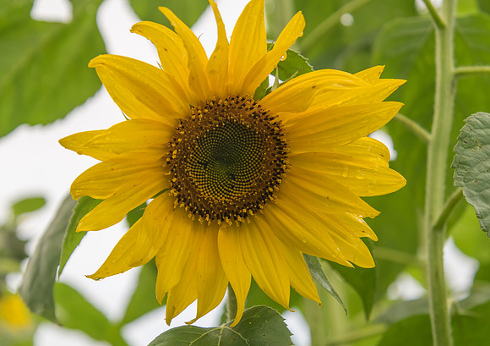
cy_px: 178
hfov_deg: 17.9
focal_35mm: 112
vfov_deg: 12.7
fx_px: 1552
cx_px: 266
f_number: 5.6
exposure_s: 1/50
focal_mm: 70
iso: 400
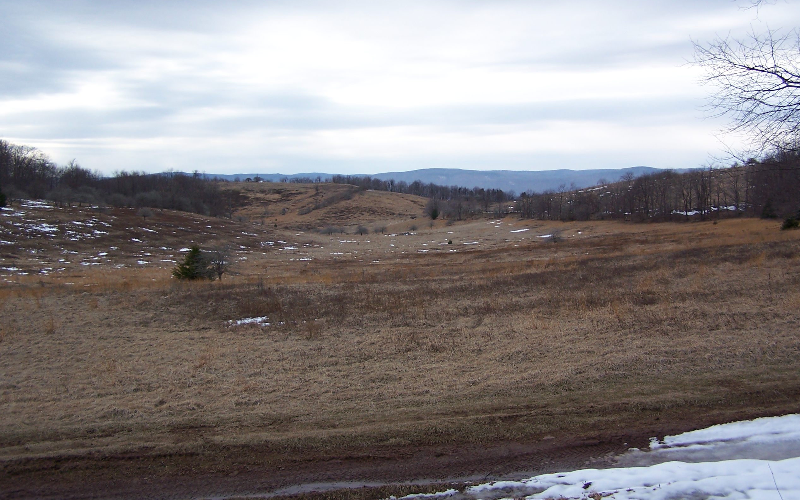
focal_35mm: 41
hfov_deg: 48.2
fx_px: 894
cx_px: 407
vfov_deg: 31.2
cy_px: 220
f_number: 2.8
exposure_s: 1/400
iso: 80
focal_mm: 6.3
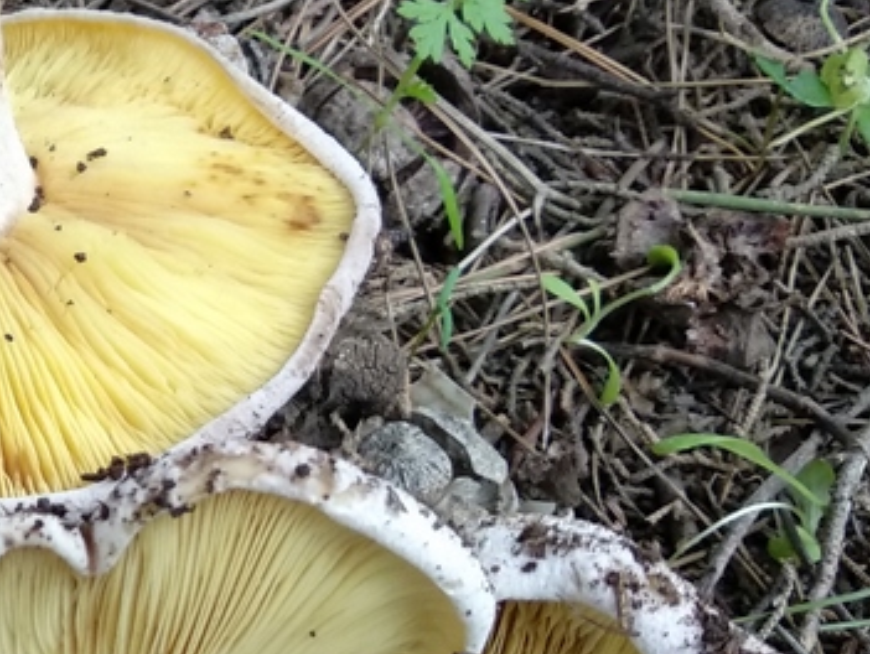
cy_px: 500
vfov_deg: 19.8
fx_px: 1862
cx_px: -208
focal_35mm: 74
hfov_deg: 23.7
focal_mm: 3.81
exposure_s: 1/33
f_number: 2.2
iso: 400
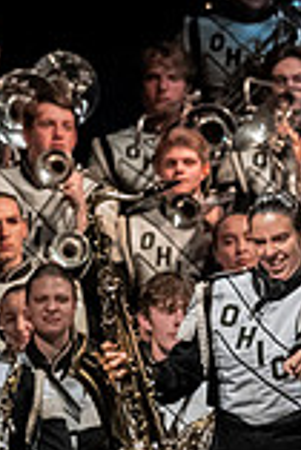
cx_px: 697
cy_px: 447
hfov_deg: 1.8
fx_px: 9685
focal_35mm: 774
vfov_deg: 2.7
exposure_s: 1/500
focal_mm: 140
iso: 4000
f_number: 4
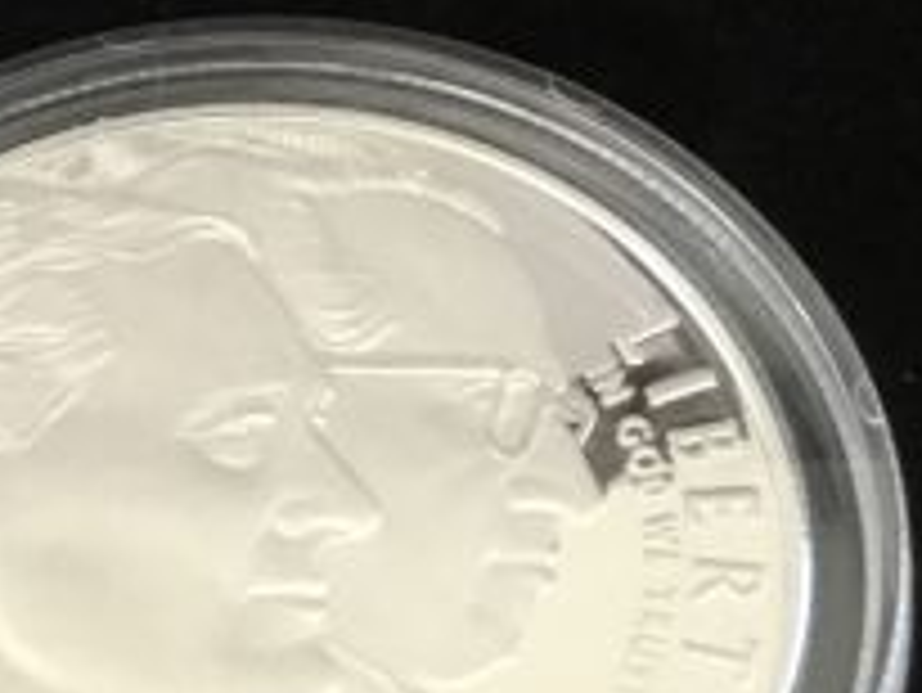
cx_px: 144
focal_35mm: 143
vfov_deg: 10.2
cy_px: -104
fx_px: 3811
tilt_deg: -46.1
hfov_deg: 13.7
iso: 200
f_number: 2.4
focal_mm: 3.3
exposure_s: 1/30
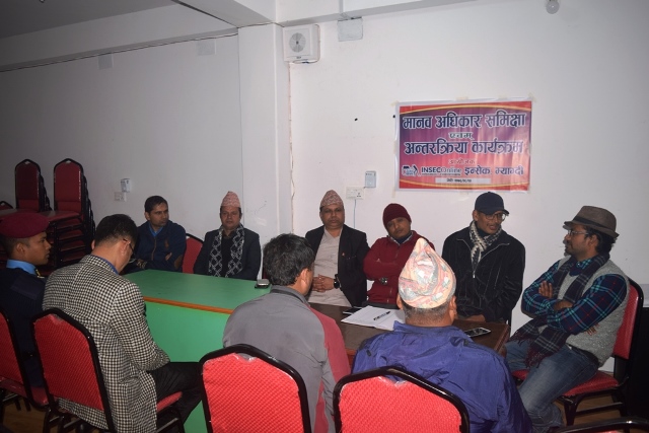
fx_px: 541
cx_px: 324
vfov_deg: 43.6
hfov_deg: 61.9
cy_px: 216
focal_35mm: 30
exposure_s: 1/60
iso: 100
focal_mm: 20
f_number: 3.5
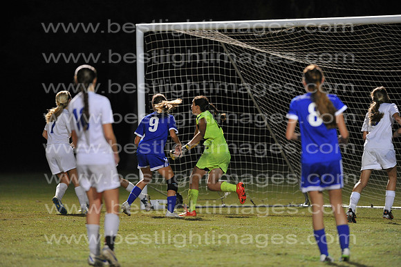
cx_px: 200
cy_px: 134
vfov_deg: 4.6
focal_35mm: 300
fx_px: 3340
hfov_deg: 6.9
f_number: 3.5
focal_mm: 300
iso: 4000
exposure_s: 1/400
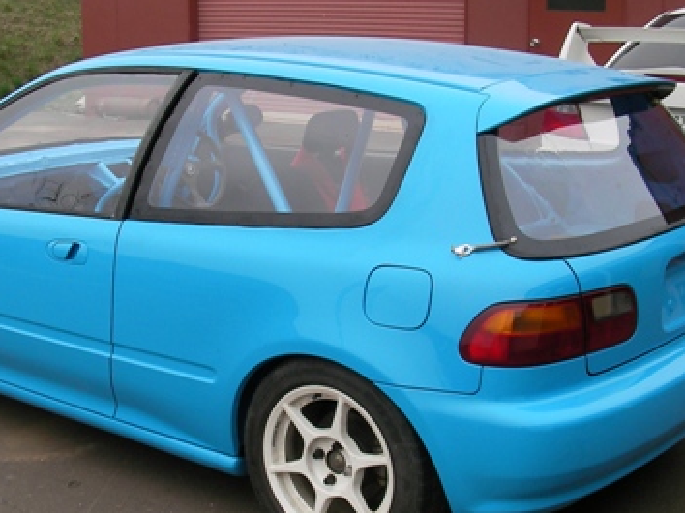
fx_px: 1266
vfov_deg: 22.8
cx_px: 281
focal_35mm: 64
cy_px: 347
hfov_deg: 30.2
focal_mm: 6.3
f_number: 3.5
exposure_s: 1/137
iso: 50
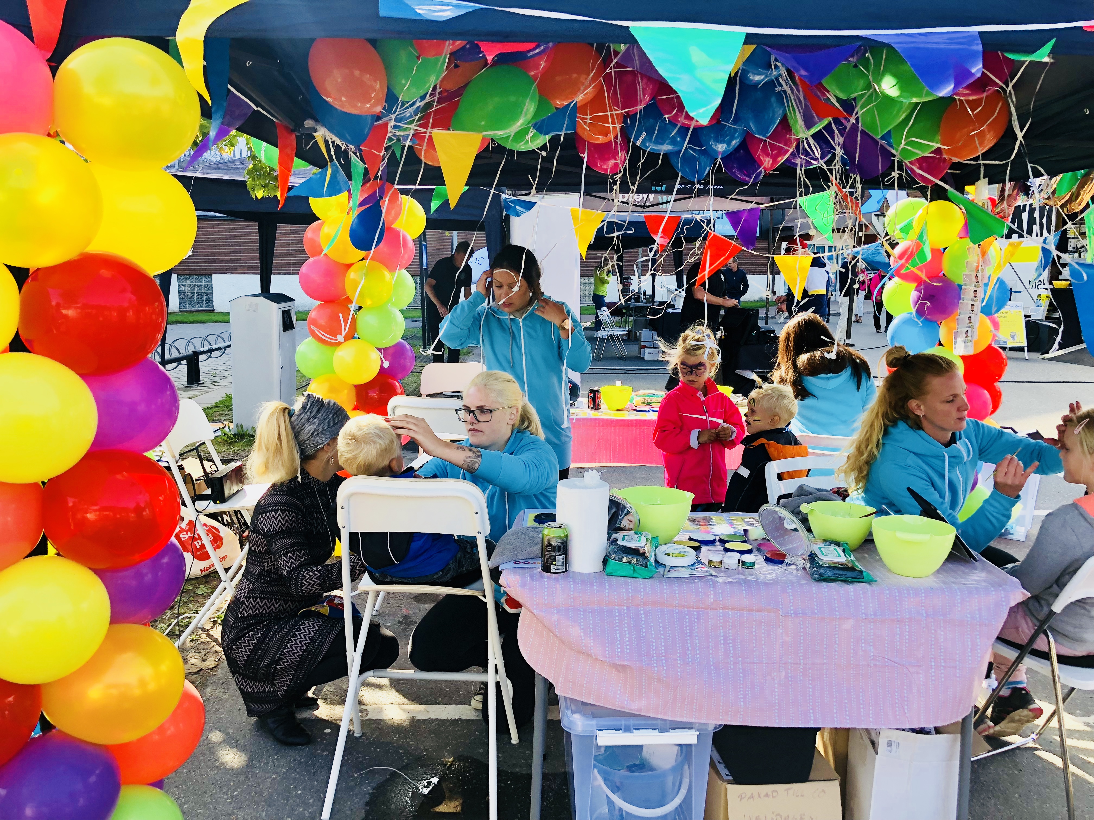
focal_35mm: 28
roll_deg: -1.5
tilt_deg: -8.5
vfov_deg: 49.7
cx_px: 547
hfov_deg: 63.4
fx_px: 885
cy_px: 410
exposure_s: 1/221
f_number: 1.8
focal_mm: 4
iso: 20
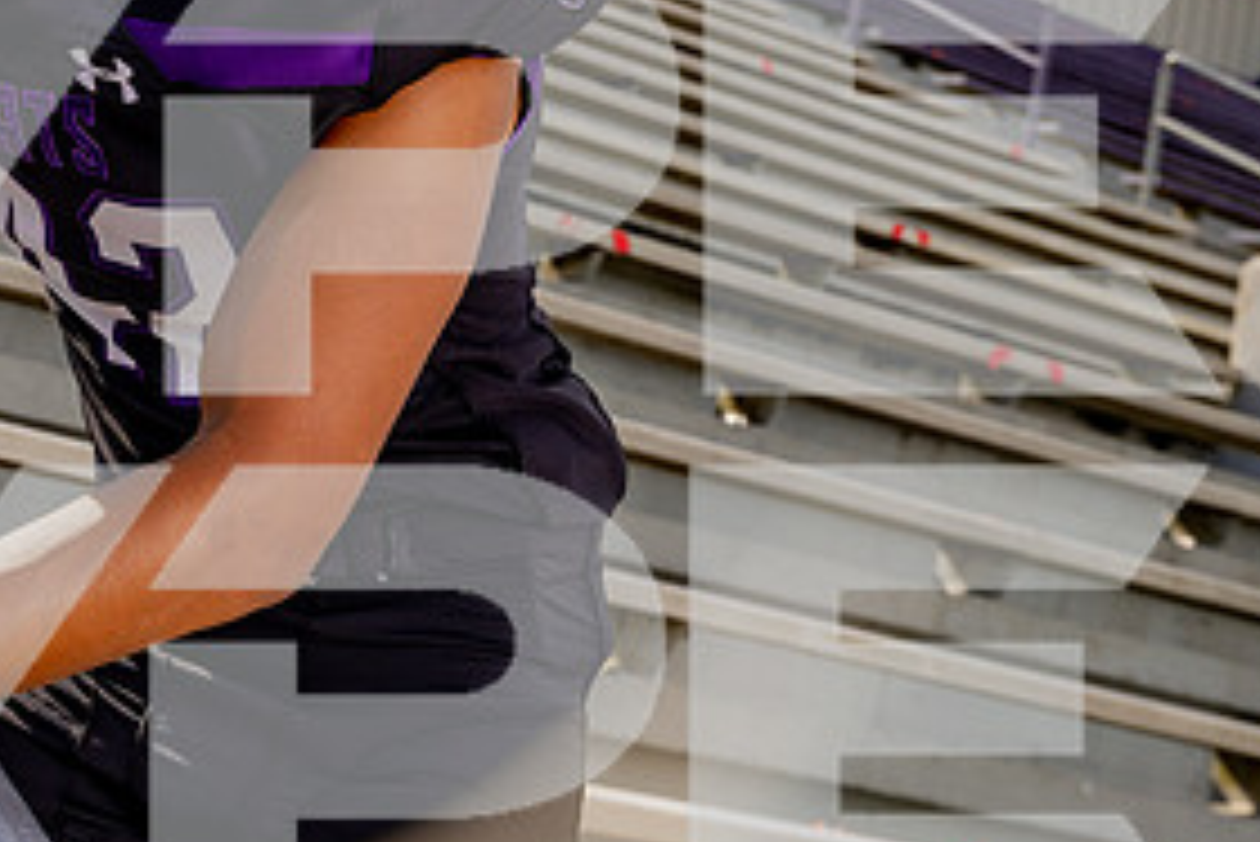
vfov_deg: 16.0
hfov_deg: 23.2
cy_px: 160
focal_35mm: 85
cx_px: 76
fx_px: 2976
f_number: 5.6
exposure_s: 1/250
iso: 100
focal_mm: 41
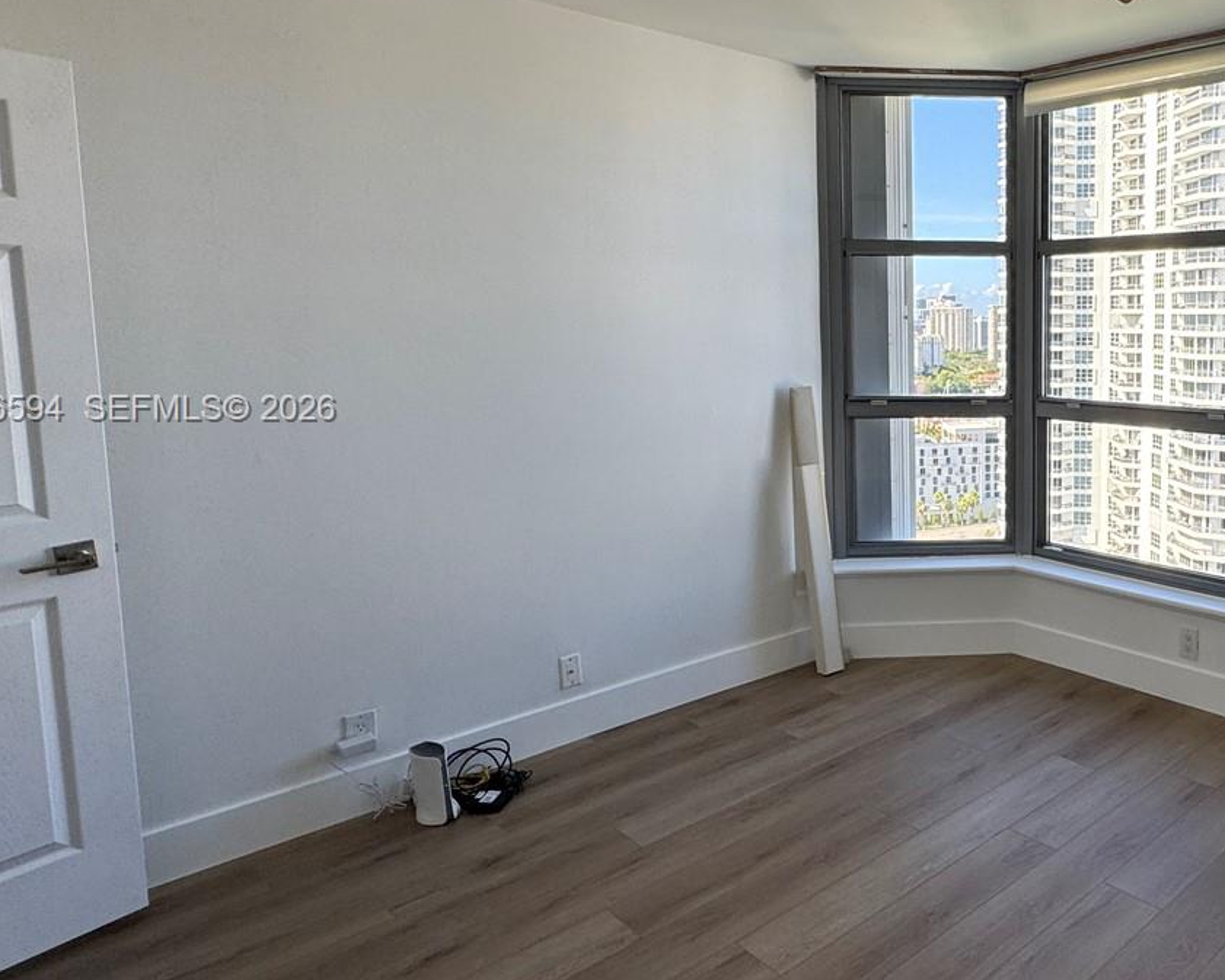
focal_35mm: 26
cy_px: 411
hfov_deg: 58.7
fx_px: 943
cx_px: 1047
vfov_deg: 54.7
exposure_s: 1/164
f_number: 2.2
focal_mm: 2.22
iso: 40
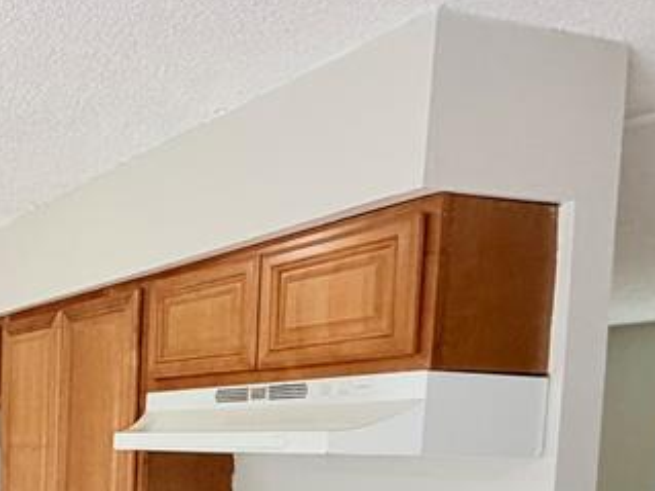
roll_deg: -0.5
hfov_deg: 32.5
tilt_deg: -6.0
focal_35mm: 45
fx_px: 851
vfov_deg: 29.6
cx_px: -181
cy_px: 514
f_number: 2.2
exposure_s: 1/120
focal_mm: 2.22
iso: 200
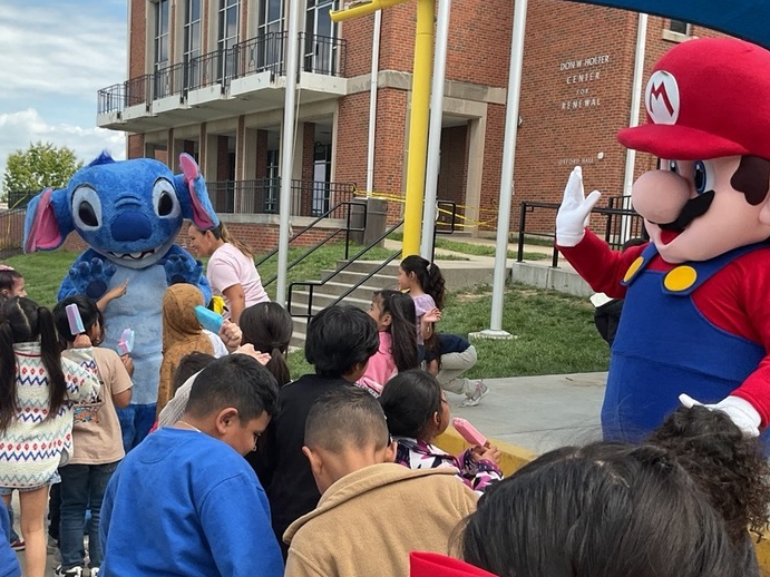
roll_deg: -0.7
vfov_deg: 33.4
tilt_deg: -9.9
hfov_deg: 43.8
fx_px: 956
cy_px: 359
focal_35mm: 43
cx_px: 352
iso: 16
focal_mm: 3
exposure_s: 1/855
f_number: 1.8
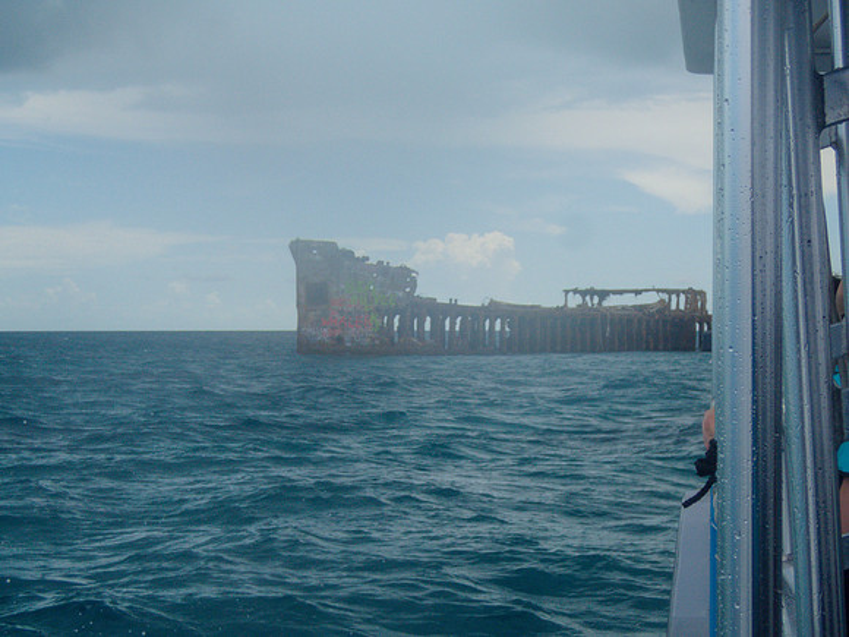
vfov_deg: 22.6
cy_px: 318
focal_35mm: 65
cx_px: 424
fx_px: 1594
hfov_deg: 29.8
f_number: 5
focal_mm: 11.78
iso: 100
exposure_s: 1/640
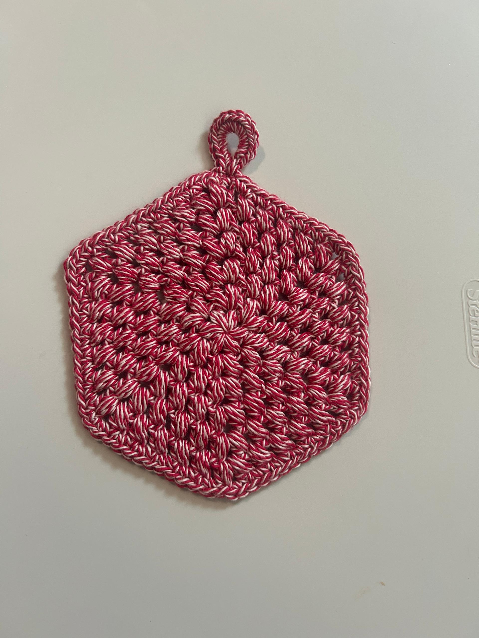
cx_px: 240
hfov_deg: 53.1
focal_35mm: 26
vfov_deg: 67.3
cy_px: 319
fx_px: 480
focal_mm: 5.7
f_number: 1.5
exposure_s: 1/60
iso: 200
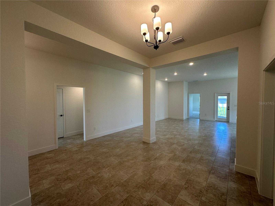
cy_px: 103
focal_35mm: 14
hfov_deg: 102.1
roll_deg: +0.0
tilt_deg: -1.9
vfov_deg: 85.7
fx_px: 111
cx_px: 138
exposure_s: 1/120
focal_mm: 2.22
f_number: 2.2
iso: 100
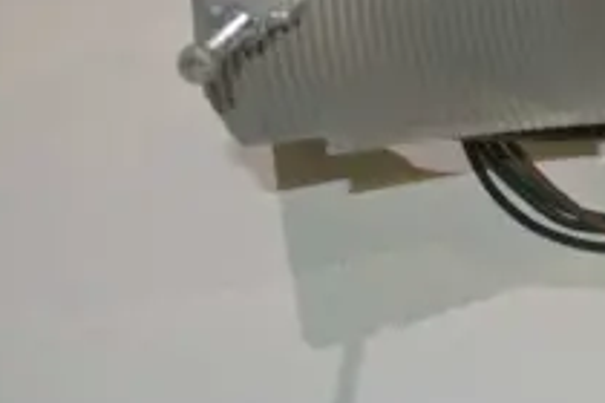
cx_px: 743
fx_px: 1680
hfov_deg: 19.2
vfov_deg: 13.6
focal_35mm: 100
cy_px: 86
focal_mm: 14.5
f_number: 4
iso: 200
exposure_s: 1/60
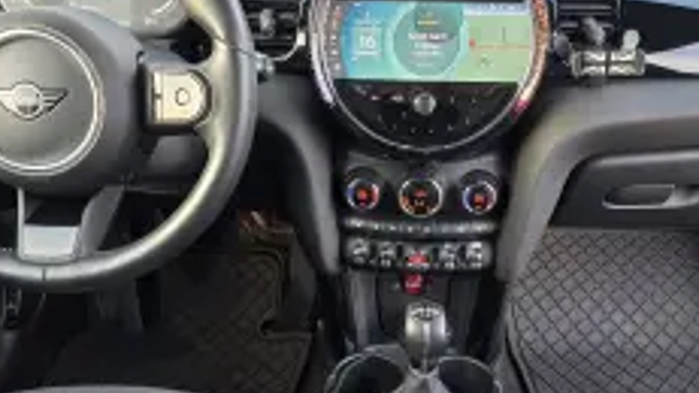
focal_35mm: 39
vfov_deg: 30.2
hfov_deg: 51.6
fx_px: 723
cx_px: 372
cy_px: 266
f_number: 1.7
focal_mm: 6.3
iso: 200
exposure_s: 1/55.5
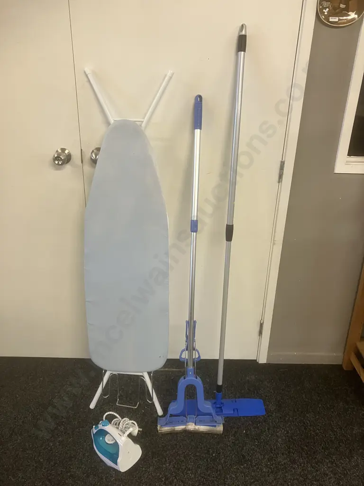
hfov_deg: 49.7
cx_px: 182
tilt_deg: -22.8
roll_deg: -1.4
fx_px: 393
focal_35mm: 28
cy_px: 243
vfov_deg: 63.4
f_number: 1.8
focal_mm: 3.99
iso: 125
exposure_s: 1/50
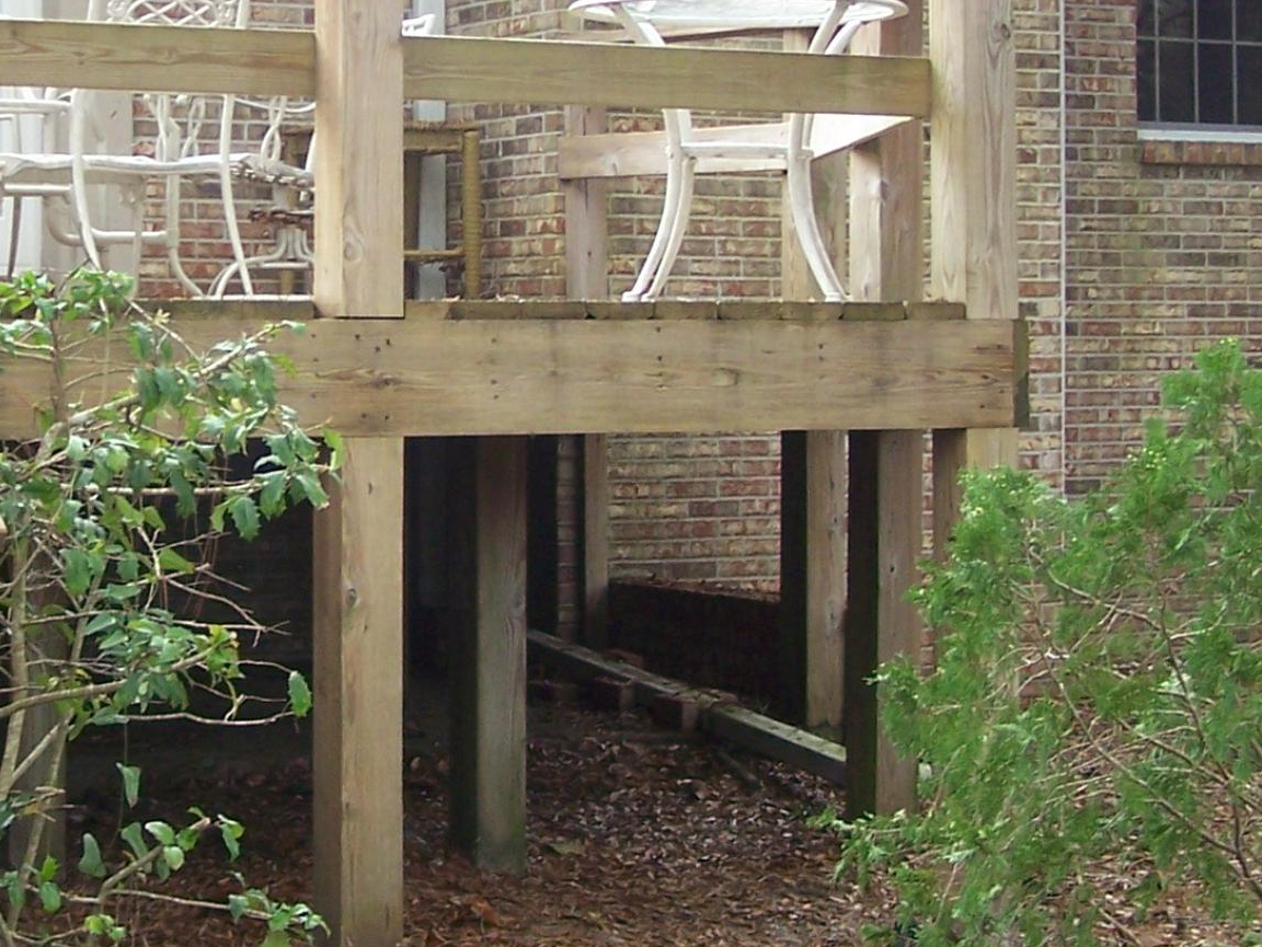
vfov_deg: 14.9
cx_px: 365
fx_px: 3611
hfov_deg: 19.7
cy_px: 252
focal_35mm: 99
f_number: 2.8
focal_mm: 6.3
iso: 80
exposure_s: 1/100
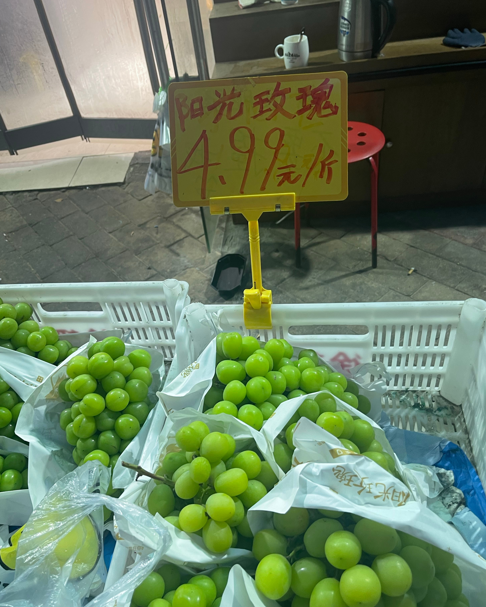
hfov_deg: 53.2
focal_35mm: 27
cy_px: 312
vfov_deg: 64.1
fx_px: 485
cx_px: 236
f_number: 1.6
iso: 100
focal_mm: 5.1
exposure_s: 1/50
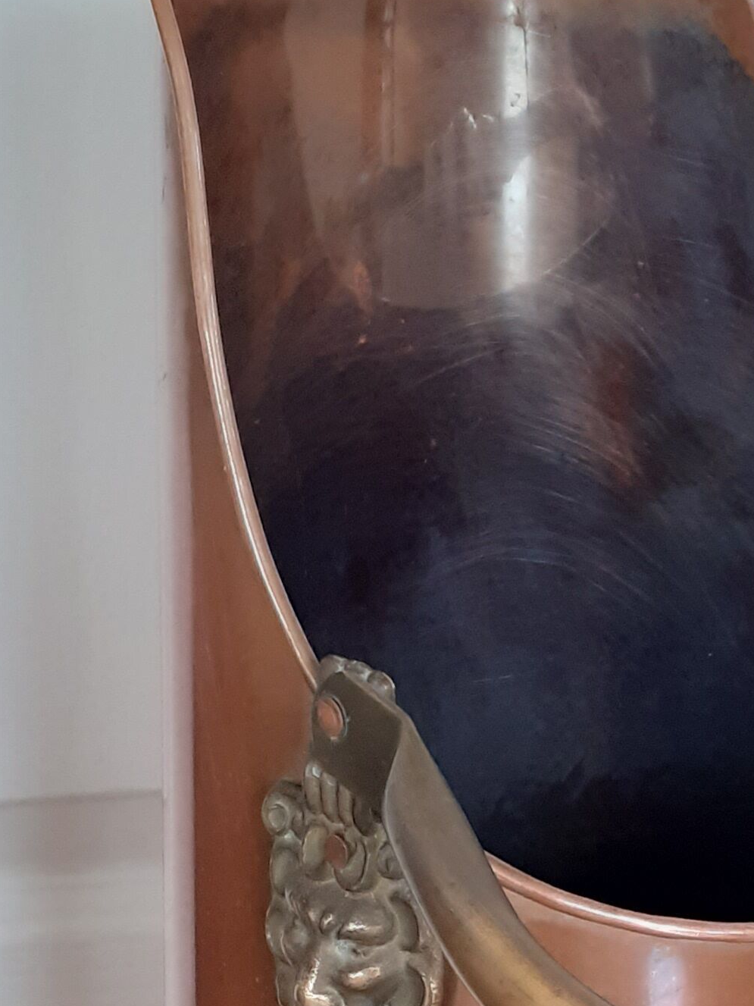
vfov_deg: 22.3
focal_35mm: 84
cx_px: 612
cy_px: 1034
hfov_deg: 17.4
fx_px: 2440
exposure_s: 1/50
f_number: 1.9
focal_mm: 3.6
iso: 160
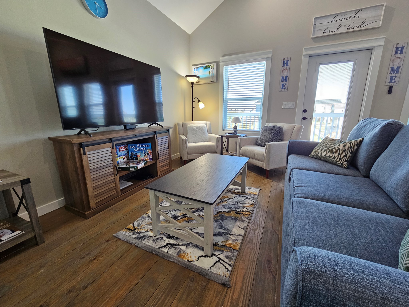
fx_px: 154
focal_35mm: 13
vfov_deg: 89.9
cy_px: 154
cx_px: 204
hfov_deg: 106.2
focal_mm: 2.2
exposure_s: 1/60
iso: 200
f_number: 2.2
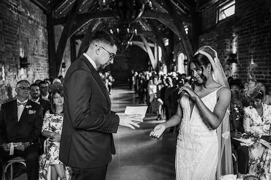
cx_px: 136
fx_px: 263
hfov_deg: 54.5
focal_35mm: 35
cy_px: 90
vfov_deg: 37.8
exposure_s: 1/200
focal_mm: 35
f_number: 2.2
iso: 720
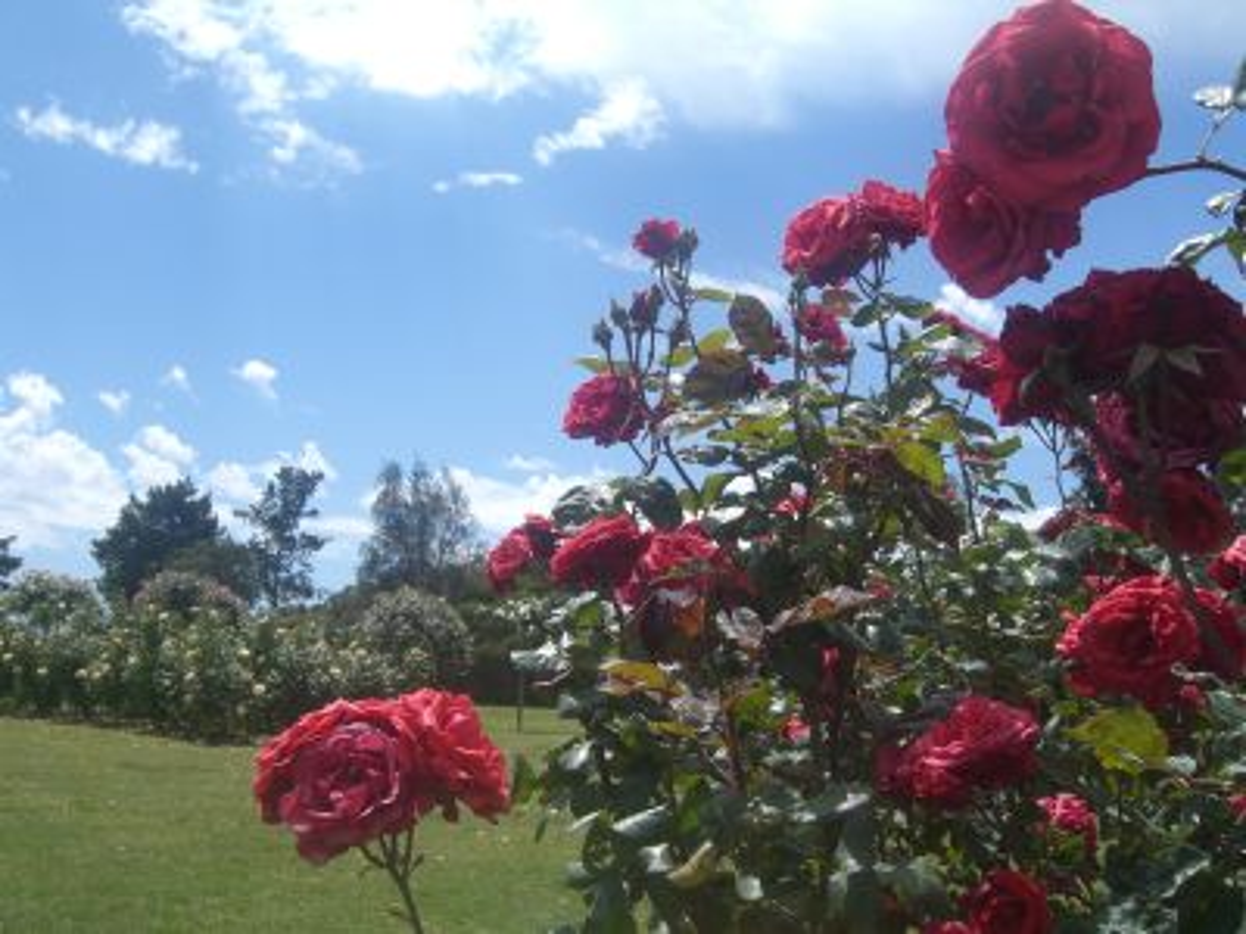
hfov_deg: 49.0
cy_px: 467
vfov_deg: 37.7
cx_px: 623
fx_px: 1368
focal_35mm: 38
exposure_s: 1/250
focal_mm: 7.9
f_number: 8
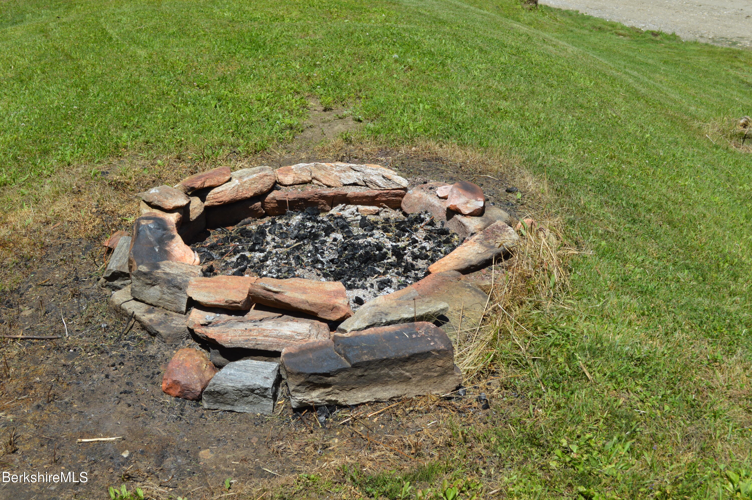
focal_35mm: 48
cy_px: 250
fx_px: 1002
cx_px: 376
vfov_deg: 28.0
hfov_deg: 41.1
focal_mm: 32
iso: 100
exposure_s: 1/250
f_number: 8
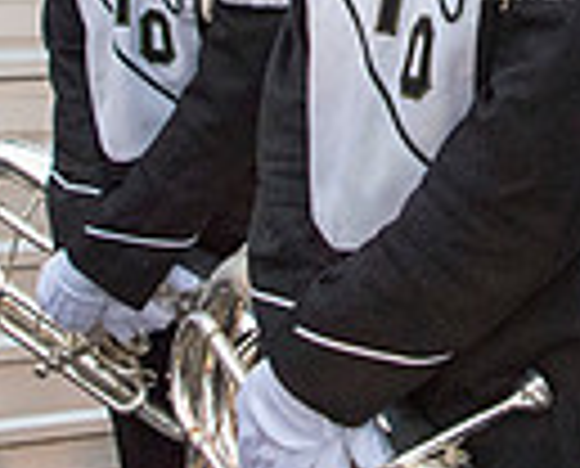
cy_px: -214
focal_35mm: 101
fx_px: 1739
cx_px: 652
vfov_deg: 14.4
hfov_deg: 18.2
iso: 2000
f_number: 3.2
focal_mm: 24
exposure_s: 1/800
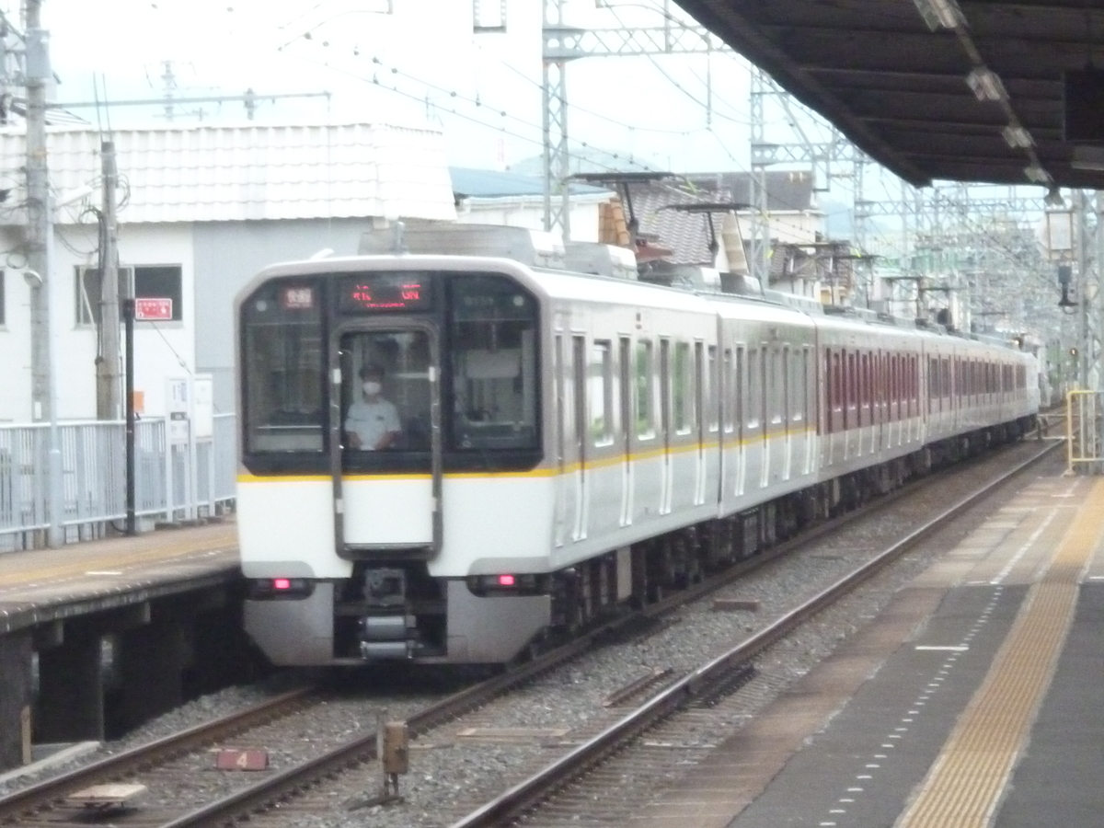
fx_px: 6028
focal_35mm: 189
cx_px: 552
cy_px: 414
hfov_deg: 10.5
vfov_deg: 7.9
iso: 800
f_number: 6.5
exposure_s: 1/250
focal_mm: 20
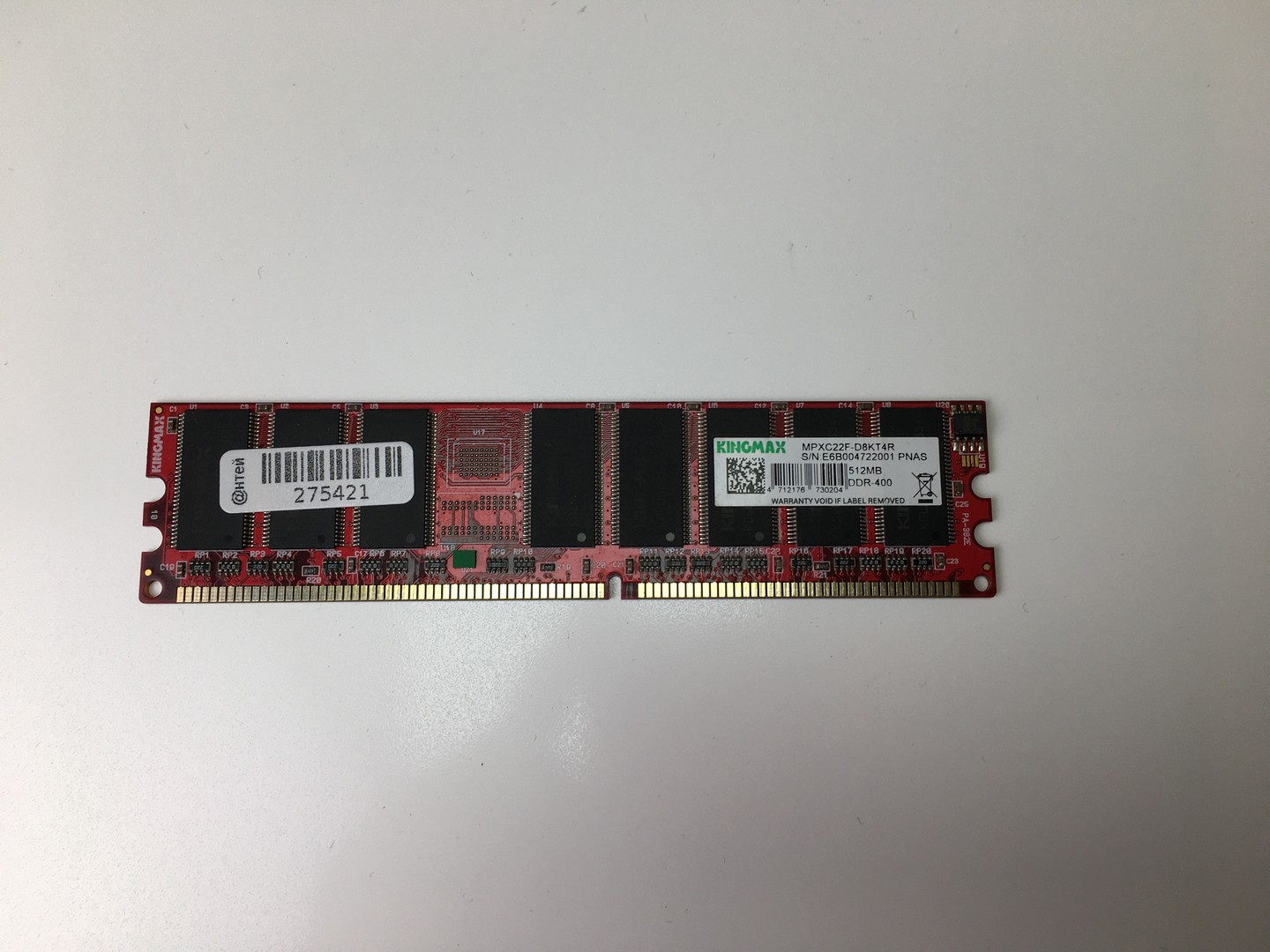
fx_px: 1064
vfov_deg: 48.2
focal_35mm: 29
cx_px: 635
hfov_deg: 61.7
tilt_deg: -80.2
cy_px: 476
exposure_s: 1/108
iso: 25
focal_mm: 4.15
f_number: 2.2
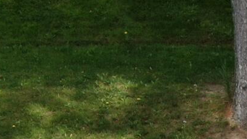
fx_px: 2410
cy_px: 443
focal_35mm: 368
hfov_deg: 5.8
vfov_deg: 3.2
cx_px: 319
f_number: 3.7
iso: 100
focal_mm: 8.06
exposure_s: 1/500
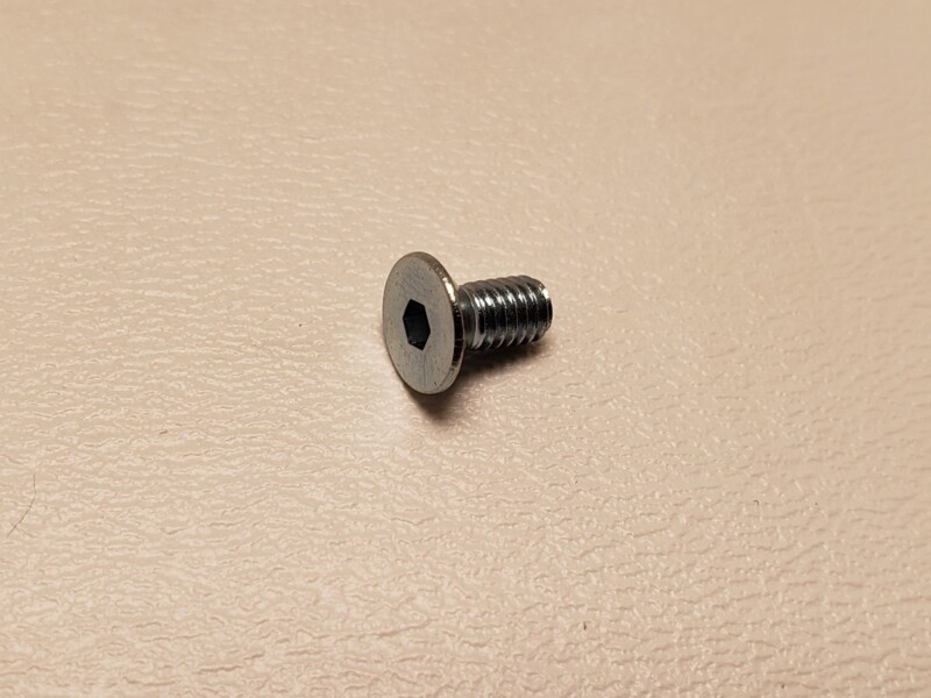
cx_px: 466
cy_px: 349
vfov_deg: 53.1
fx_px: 699
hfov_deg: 67.3
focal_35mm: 26
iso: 50
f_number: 2.4
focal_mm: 4.3
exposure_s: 1/528
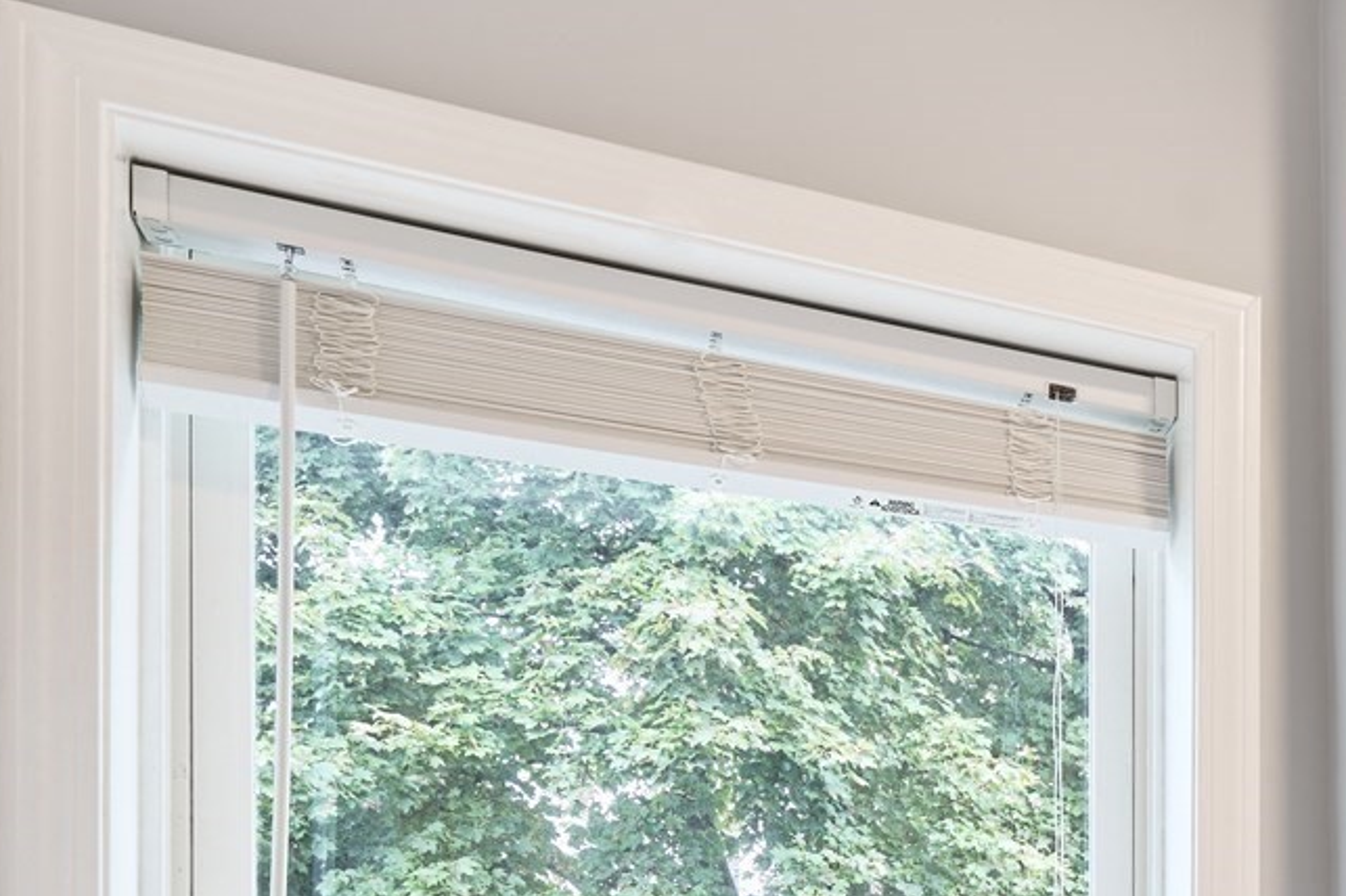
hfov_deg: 29.0
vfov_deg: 23.6
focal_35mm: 51
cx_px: 1878
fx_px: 1906
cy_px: 1140
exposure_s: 1/2.5
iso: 400
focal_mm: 16
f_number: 8
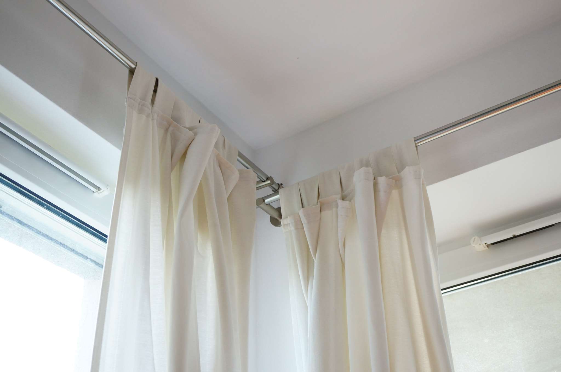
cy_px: 186
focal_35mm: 45
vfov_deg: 29.8
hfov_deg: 43.7
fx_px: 700
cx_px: 280
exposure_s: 1/60
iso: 400
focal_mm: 30
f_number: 4.5
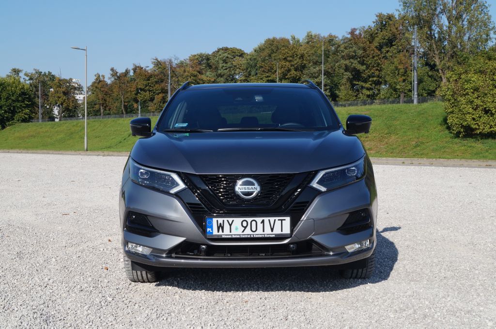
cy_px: 164
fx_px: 722
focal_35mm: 52
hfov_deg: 37.9
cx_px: 248
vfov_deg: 25.7
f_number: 13
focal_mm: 35
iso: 100
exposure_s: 1/125
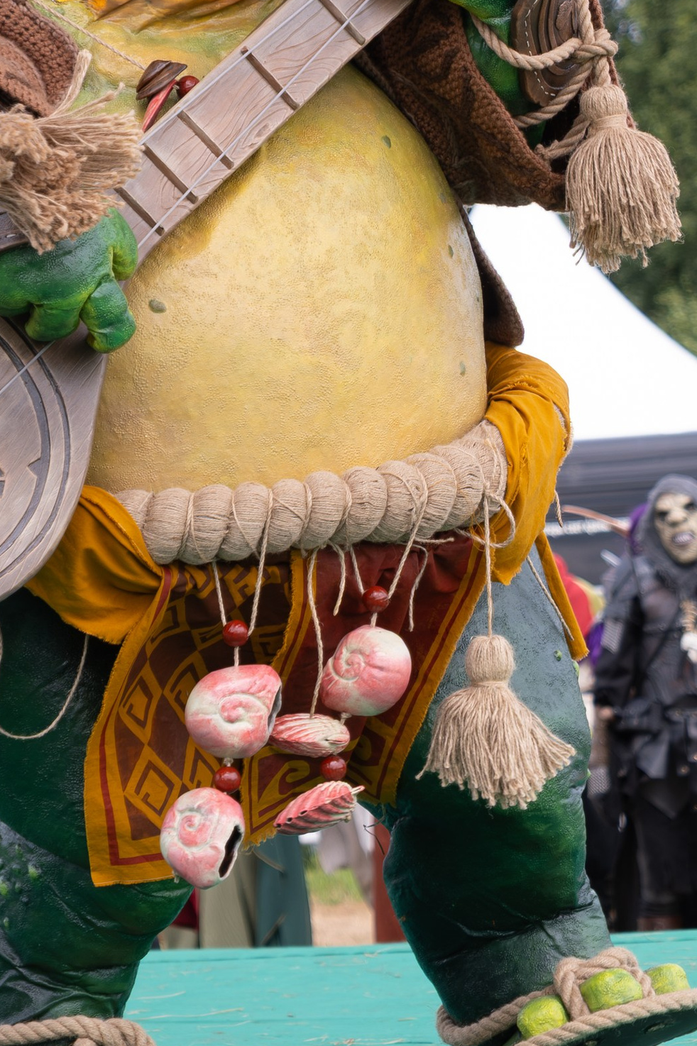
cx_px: 158
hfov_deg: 7.4
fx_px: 5375
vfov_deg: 11.1
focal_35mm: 185
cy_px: 235
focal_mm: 47
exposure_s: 1/1000
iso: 160
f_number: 2.8
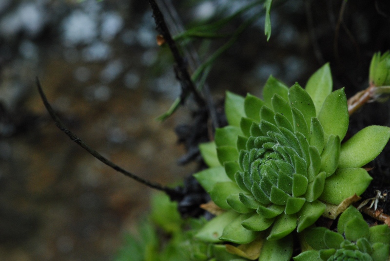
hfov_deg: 16.0
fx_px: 1383
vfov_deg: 10.8
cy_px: 130
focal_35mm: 128
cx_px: 195
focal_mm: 85
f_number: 5.6
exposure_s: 1/100
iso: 800
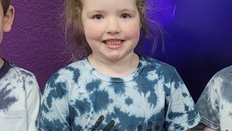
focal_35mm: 125
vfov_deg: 9.5
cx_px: 312
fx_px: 770
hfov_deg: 16.1
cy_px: 175
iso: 160
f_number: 1.8
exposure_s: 1/120
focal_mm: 5.4
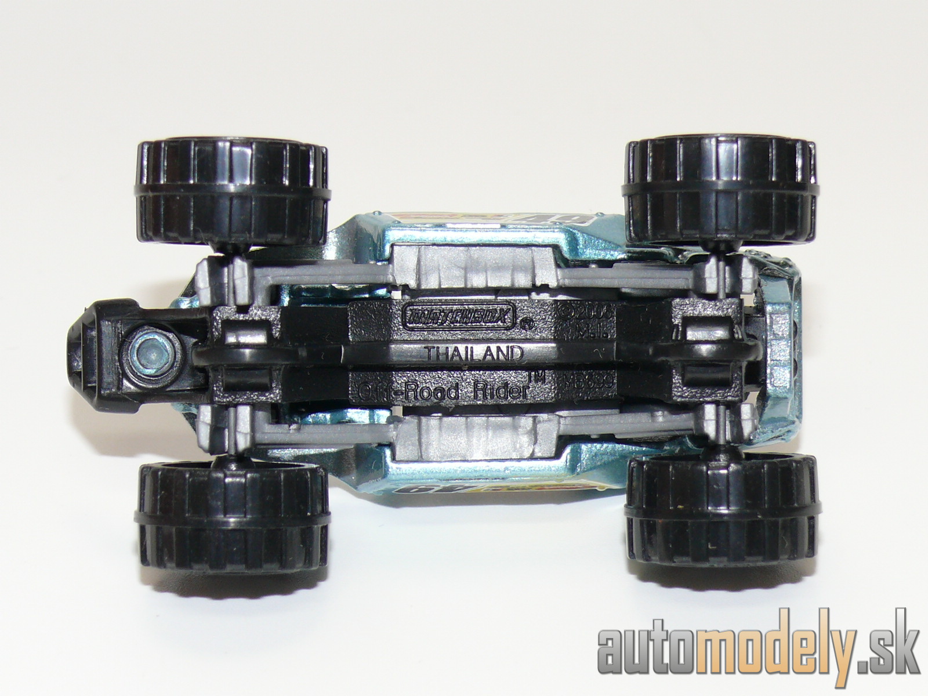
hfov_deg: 17.6
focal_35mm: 112
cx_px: 464
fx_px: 3003
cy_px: 348
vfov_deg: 13.2
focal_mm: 14.2
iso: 100
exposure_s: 1/30
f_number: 4
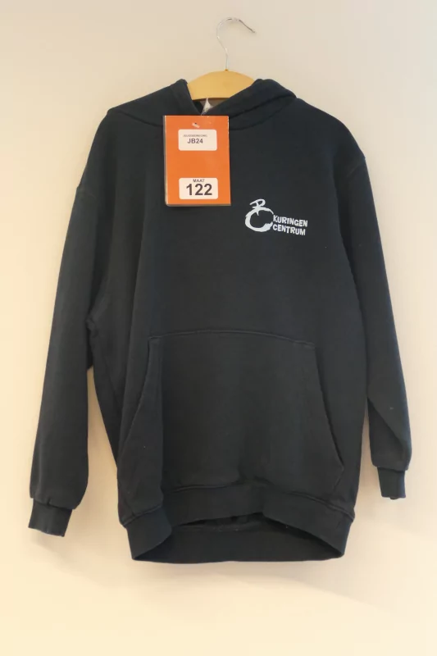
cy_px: 328
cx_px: 218
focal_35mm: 57
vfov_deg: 35.1
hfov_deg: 23.8
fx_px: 1038
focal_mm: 20.62
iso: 1250
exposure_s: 1/80
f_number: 3.5
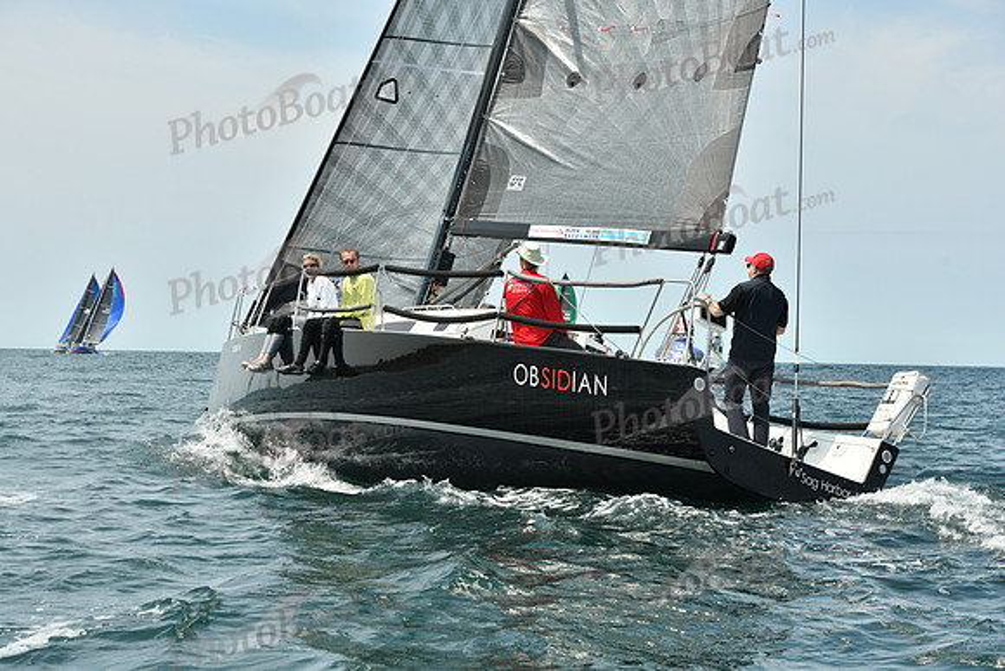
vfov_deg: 19.5
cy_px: 336
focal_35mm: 70
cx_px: 502
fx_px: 1955
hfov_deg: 28.8
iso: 320
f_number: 8
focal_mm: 70
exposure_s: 1/1000
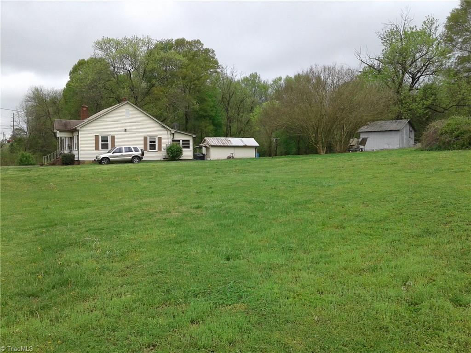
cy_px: 176
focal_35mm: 33
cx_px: 236
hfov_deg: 55.4
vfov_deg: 42.9
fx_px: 449
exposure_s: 1/547
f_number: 2.2
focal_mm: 3.3
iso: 50
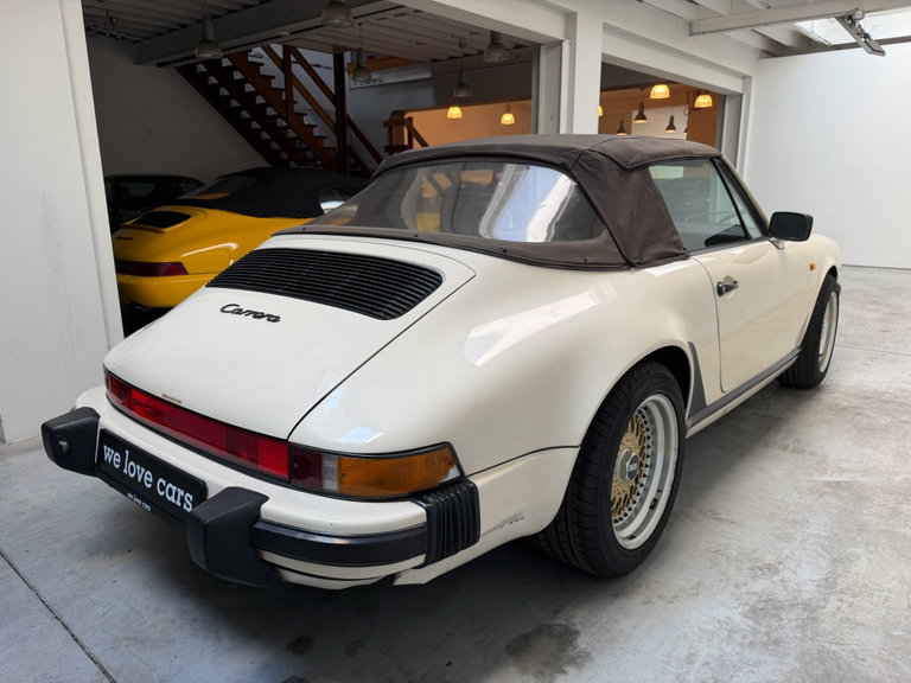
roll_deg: -0.1
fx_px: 632
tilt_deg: -14.4
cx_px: 456
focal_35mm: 24
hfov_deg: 71.6
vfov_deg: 56.8
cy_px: 342
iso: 50
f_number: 1.78
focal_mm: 6.76
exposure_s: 1/131
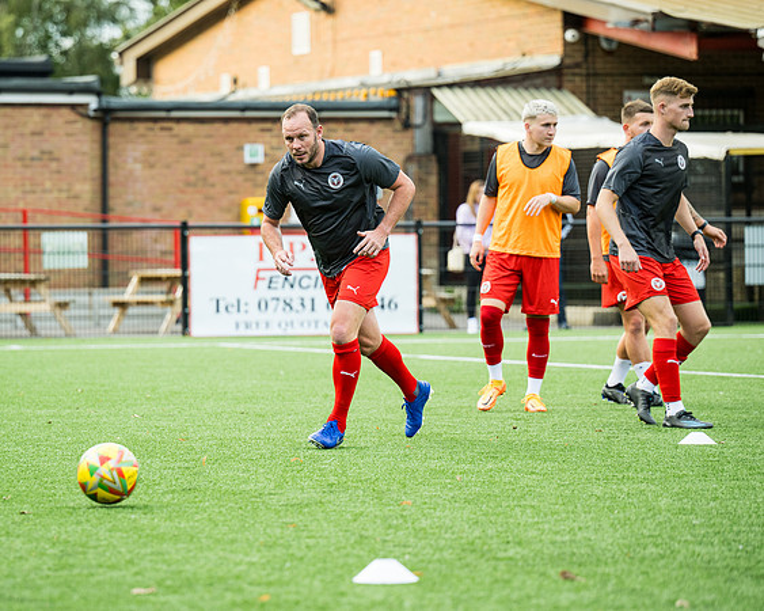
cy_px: 348
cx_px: 284
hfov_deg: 10.6
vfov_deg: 8.5
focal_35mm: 183
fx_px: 4130
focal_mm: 125
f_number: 2.8
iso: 400
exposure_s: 1/640
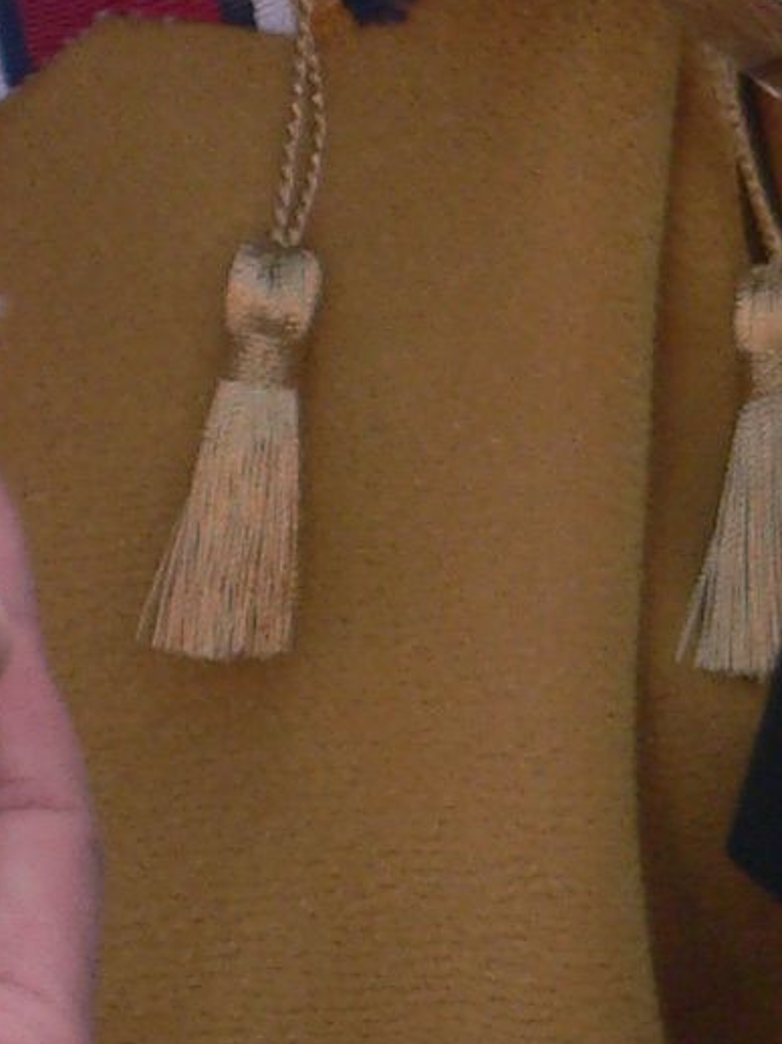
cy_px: -397
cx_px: -379
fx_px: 14018
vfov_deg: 4.2
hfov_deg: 3.2
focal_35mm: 465
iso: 100
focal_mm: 15.7
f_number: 4
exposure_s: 1/200
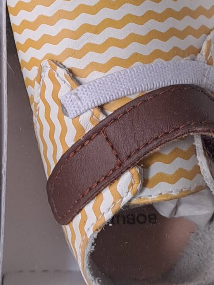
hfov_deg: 16.7
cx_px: 21
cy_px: 89
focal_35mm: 87
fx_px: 717
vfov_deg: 22.4
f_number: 1.8
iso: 100
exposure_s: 1/50
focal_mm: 4.65
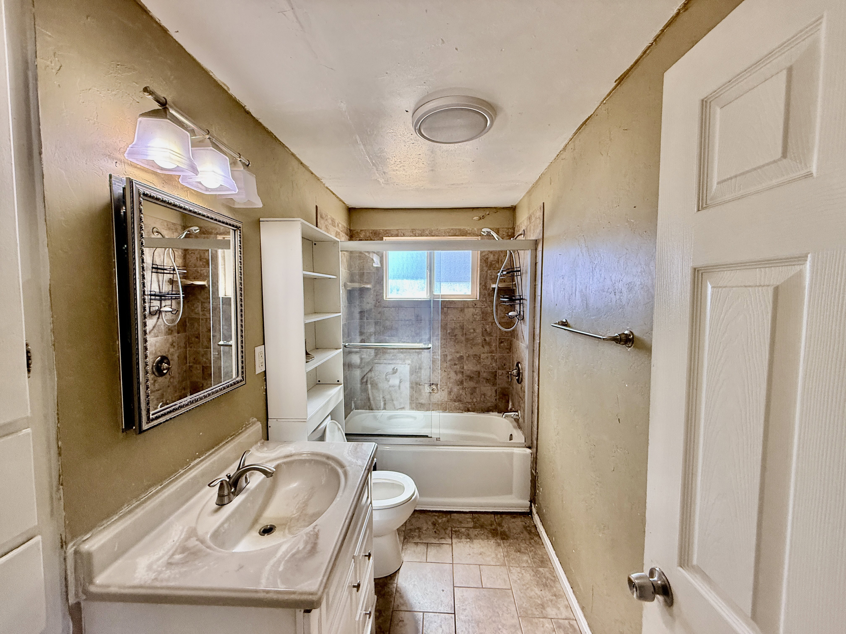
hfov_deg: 102.1
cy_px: 317
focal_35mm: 14
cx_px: 423
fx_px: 342
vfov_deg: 85.7
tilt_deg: -2.5
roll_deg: -0.4
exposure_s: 1/120
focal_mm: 2.22
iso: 160
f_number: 2.2
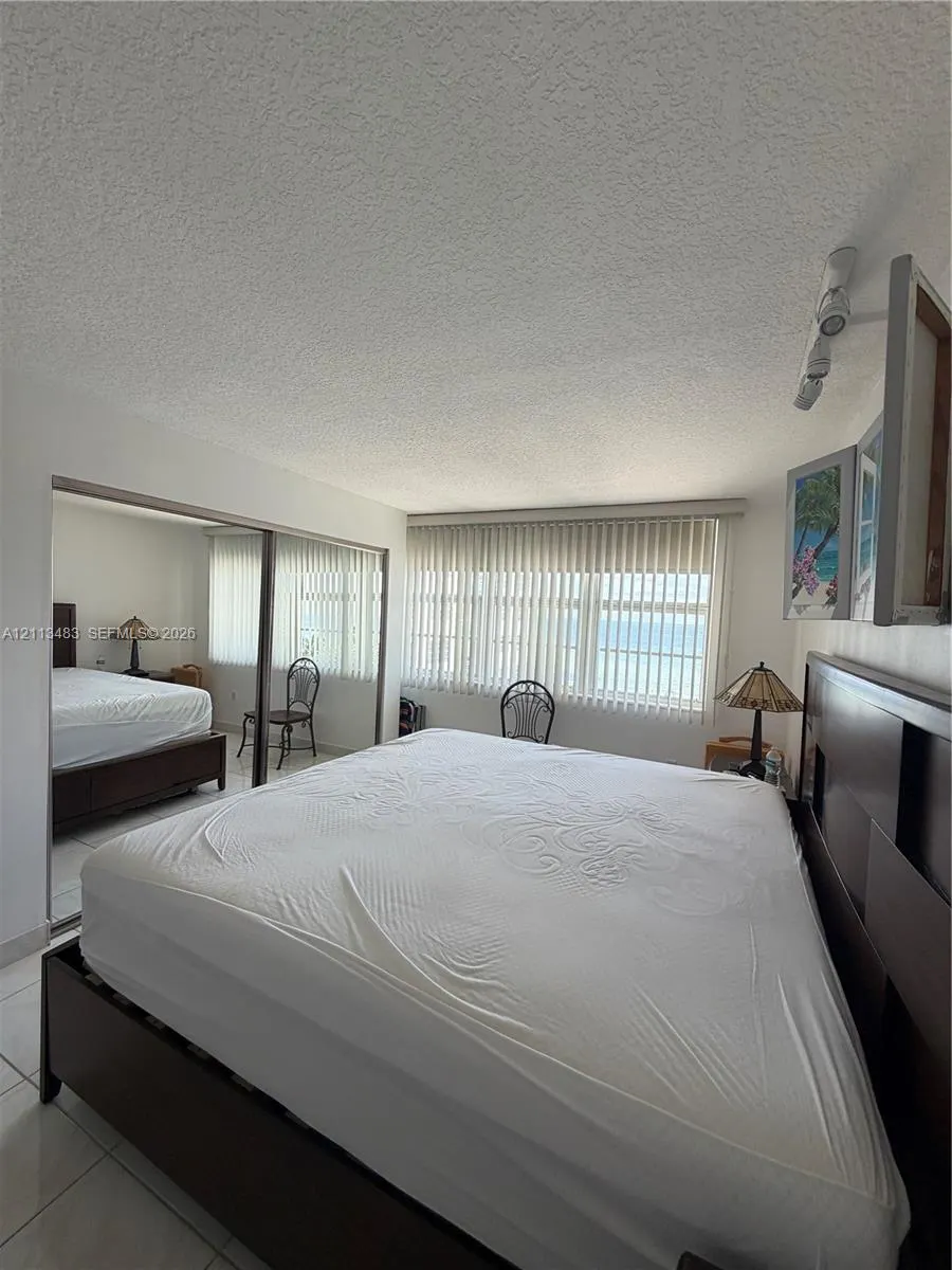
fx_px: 513
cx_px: 476
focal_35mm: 14
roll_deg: -2.9
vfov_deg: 102.1
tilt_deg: -1.8
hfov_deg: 85.7
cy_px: 635
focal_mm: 2.22
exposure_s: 1/121
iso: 64
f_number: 2.2
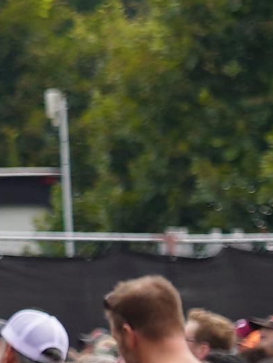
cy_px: 214
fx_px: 11951
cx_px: -1400
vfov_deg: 1.7
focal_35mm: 1137
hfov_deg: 1.3
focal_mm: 105
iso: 100
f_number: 4.5
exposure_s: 1/200
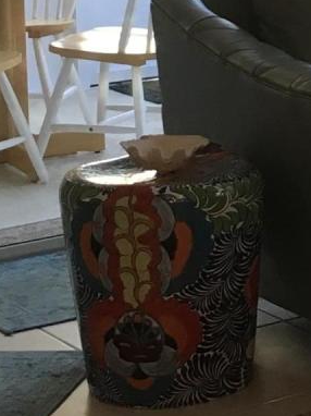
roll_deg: +0.5
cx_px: 707
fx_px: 1823
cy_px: -84
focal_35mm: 152
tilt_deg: -6.5
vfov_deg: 12.7
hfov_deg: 8.9
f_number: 2.2
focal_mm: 4.15
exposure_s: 1/30
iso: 64
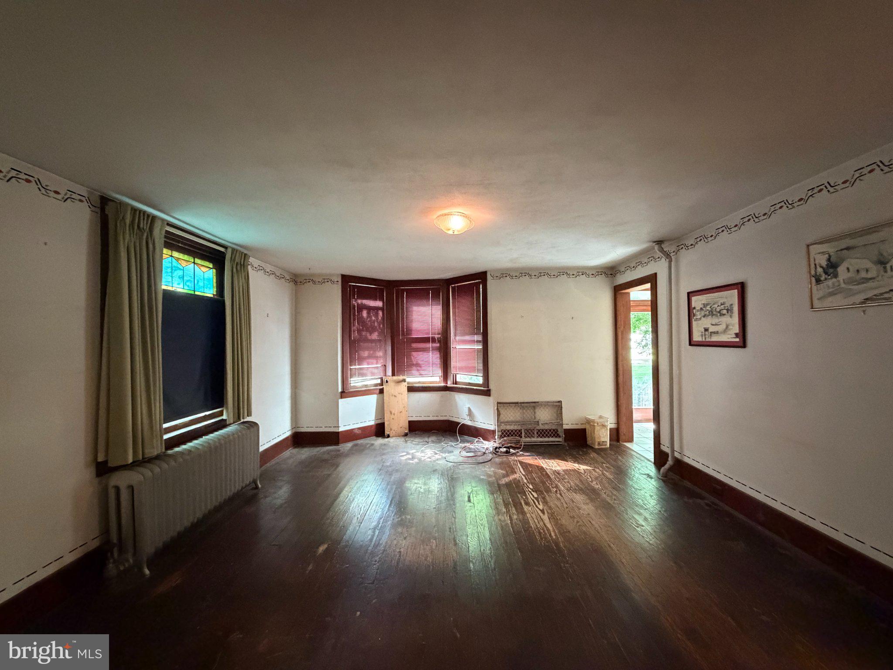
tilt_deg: +0.8
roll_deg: +1.0
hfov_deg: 102.1
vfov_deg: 85.7
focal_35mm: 14
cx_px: 446
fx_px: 361
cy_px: 335
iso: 1250
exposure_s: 1/60
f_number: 2.2
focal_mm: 2.22
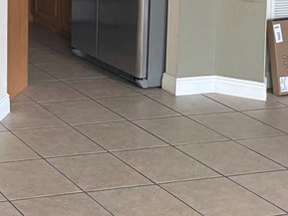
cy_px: -97
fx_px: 707
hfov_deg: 19.6
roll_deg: -0.1
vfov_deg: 16.1
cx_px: -159
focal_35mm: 85
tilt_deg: -2.1
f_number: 1.78
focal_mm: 6.76
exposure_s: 1/79
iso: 200
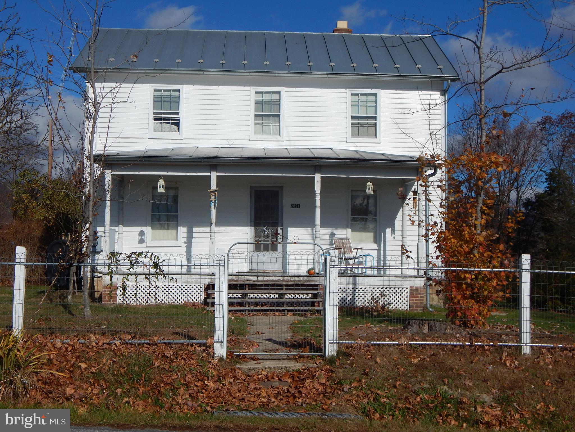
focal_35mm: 48
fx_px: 797
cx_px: 288
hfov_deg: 39.7
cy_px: 216
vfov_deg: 30.3
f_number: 7.4
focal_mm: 8.6
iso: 125
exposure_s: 1/1000
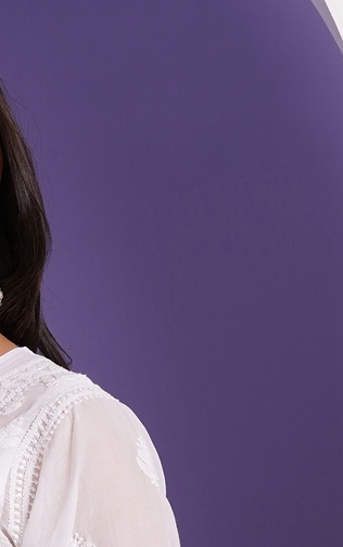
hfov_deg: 3.9
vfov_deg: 6.1
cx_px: -109
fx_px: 5066
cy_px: 738
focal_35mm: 339
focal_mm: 112
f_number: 11
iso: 250
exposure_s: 1/125
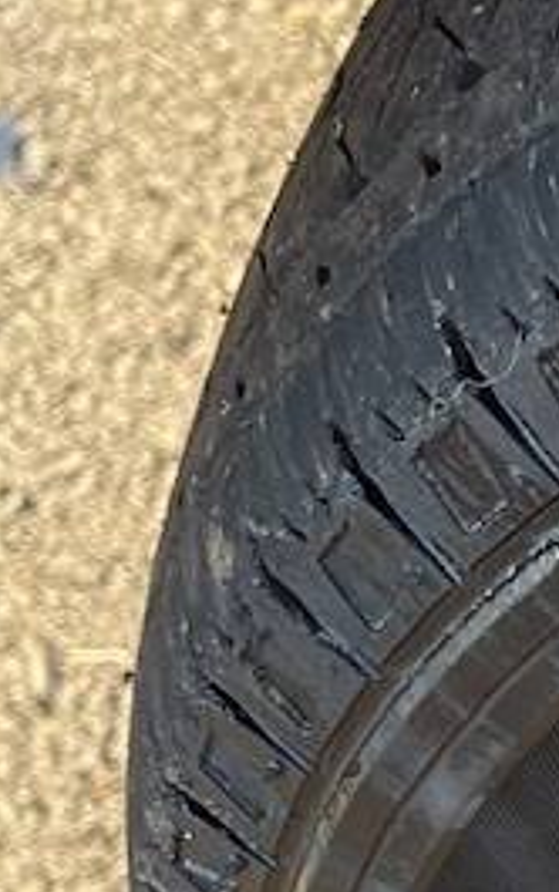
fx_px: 3115
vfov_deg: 16.2
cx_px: 2138
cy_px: 693
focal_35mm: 128
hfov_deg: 7.6
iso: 40
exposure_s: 1/121
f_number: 1.6
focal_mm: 5.1
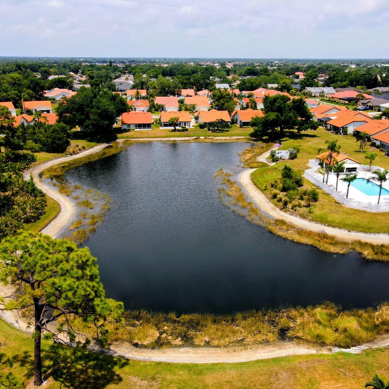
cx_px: 213
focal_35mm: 29
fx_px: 369
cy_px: 192
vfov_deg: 55.6
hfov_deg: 55.5
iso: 100
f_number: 2.8
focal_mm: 4.5
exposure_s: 1/1000
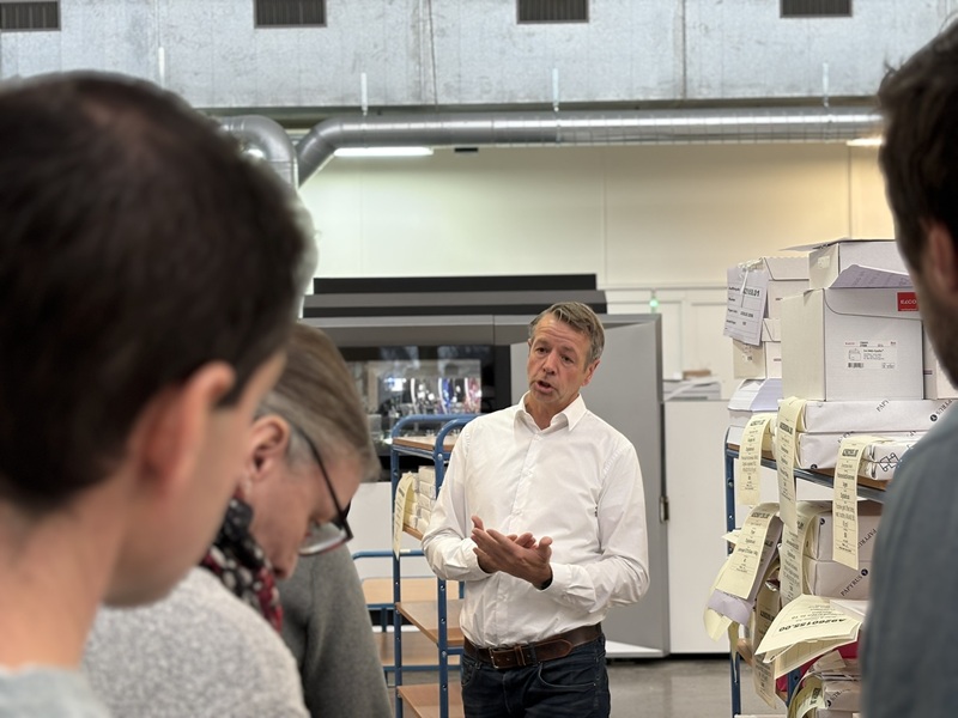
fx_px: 1439
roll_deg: +1.3
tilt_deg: +1.1
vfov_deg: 28.0
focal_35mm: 52
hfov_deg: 36.8
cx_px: 479
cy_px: 359
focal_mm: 5.96
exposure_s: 1/50
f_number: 1.6
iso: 50
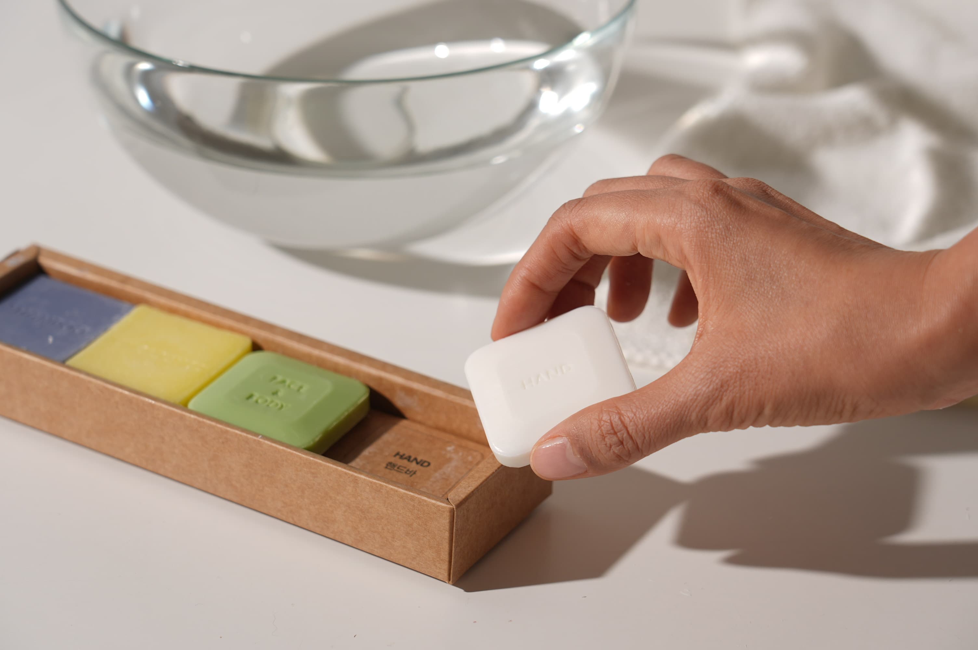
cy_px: 325
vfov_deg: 13.0
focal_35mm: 105
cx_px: 489
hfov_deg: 19.5
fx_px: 2850
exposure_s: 1/125
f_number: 6.3
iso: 125
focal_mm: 105
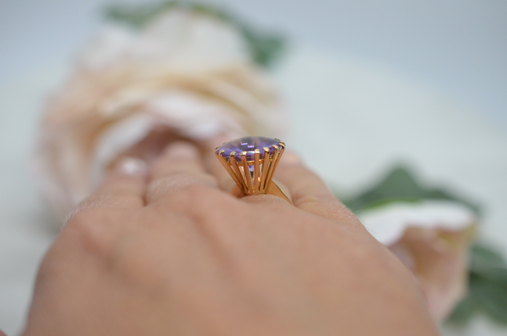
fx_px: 843
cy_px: 168
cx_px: 254
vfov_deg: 22.5
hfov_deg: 33.5
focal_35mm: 60
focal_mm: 40
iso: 2500
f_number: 4
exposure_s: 1/2500
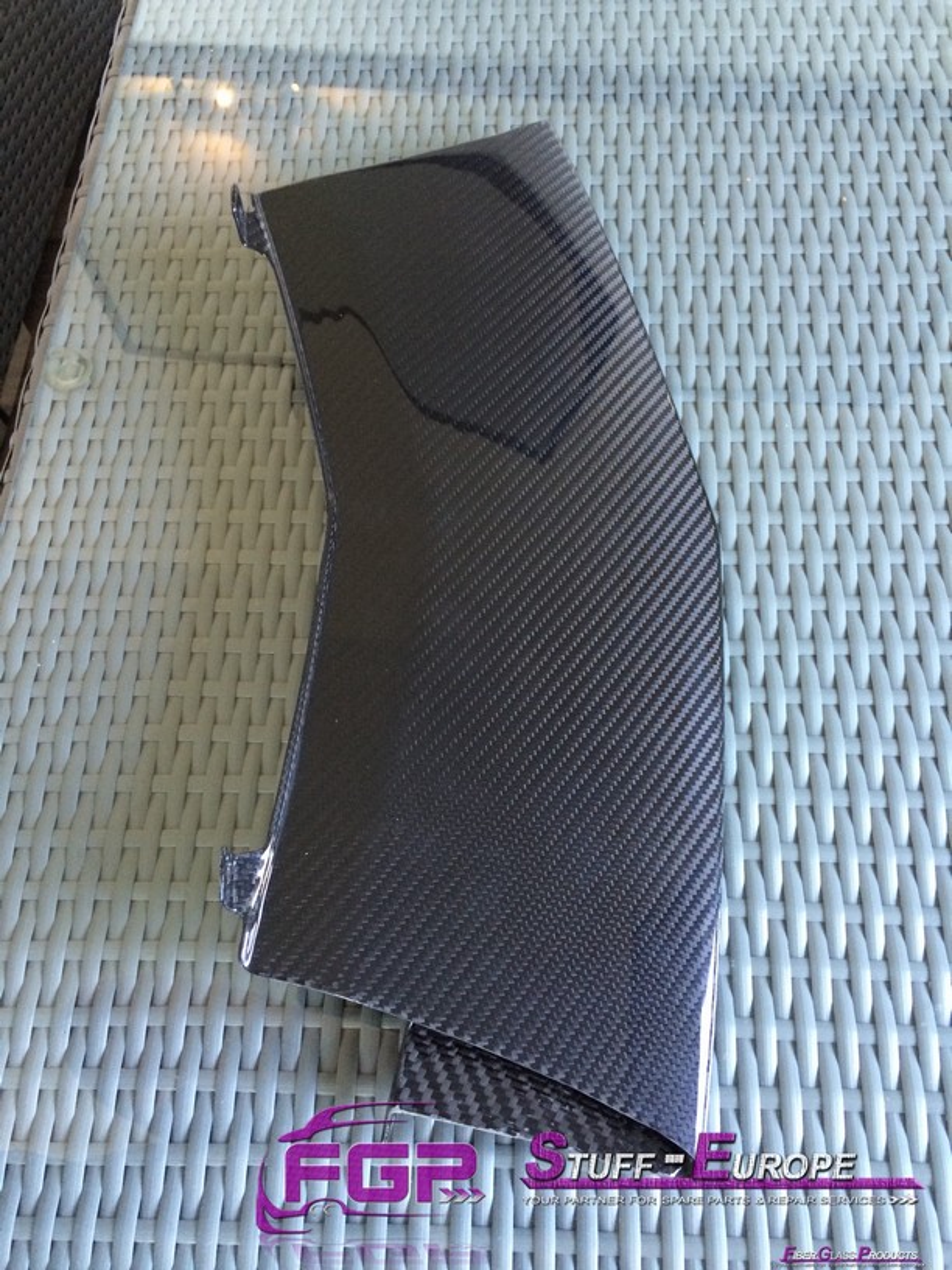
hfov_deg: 46.8
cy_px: 635
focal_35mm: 30
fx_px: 1100
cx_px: 476
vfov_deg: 60.0
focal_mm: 4.12
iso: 160
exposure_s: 1/30
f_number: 2.2
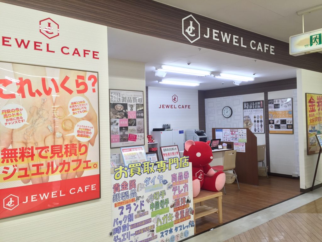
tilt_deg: +0.7
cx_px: 161
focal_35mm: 29
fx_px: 270
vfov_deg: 48.2
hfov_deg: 61.7
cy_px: 121
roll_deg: +1.2
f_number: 2.2
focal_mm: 4.15
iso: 32
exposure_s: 1/30
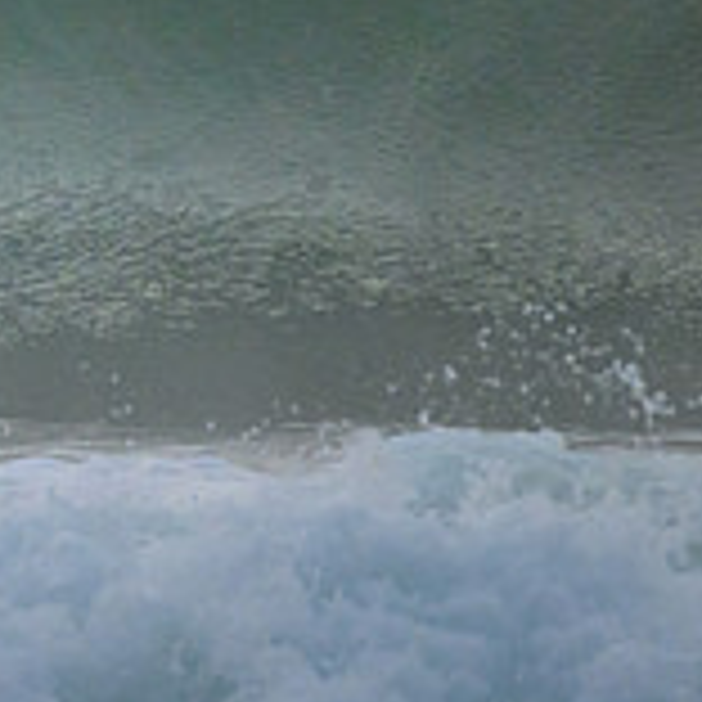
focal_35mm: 1743
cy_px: -86
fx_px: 39991
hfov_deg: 1.0
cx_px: -857
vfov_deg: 1.0
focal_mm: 400
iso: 1600
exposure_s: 1/2000
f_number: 5.6
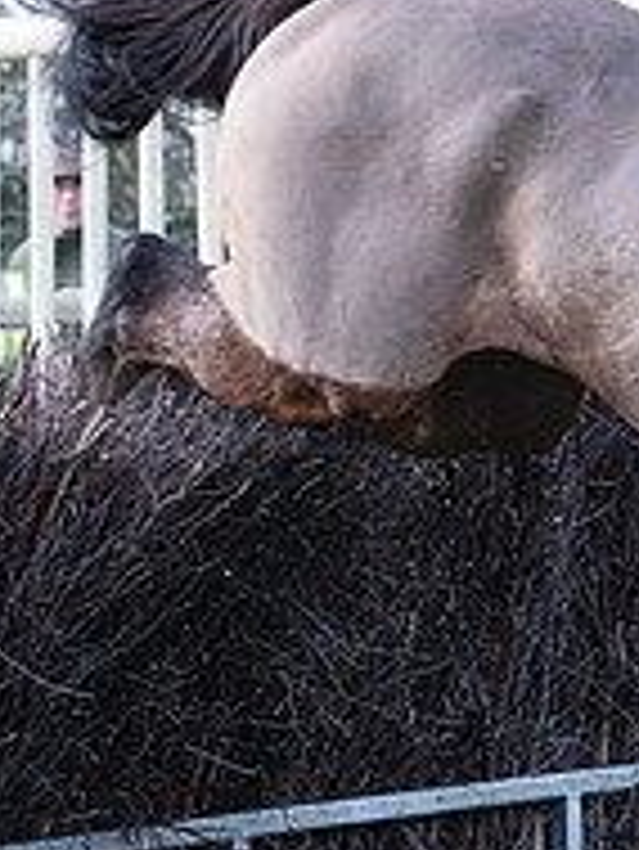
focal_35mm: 358
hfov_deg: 4.1
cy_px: 162
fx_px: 8801
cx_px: 1168
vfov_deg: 5.5
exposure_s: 1/1000
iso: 800
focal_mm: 70
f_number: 4
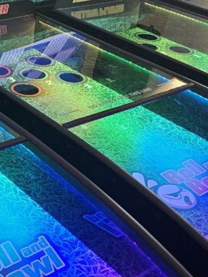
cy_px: 41
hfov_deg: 21.1
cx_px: -2
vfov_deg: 28.1
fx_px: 537
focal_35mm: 67
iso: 400
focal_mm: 6.3
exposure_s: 1/100
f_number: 1.7
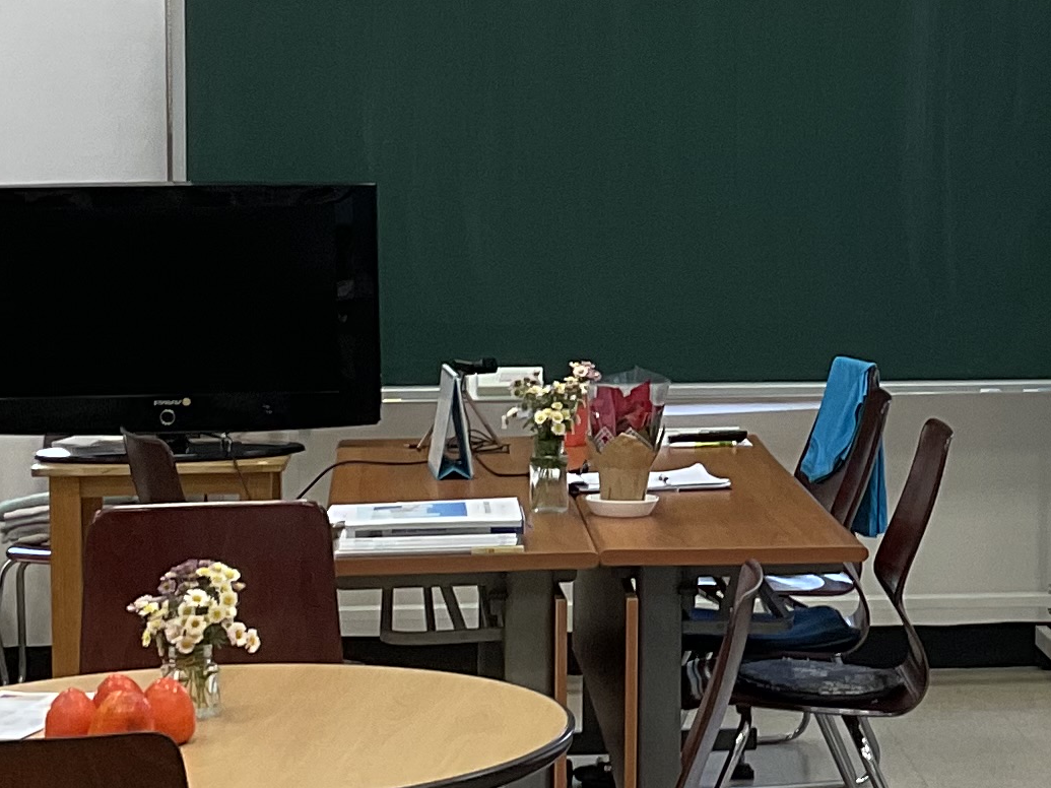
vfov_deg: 13.1
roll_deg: -0.7
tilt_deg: -3.9
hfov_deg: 17.0
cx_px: 1087
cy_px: 245
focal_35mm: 113
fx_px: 3430
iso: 50
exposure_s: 1/60
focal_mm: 3
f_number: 1.8
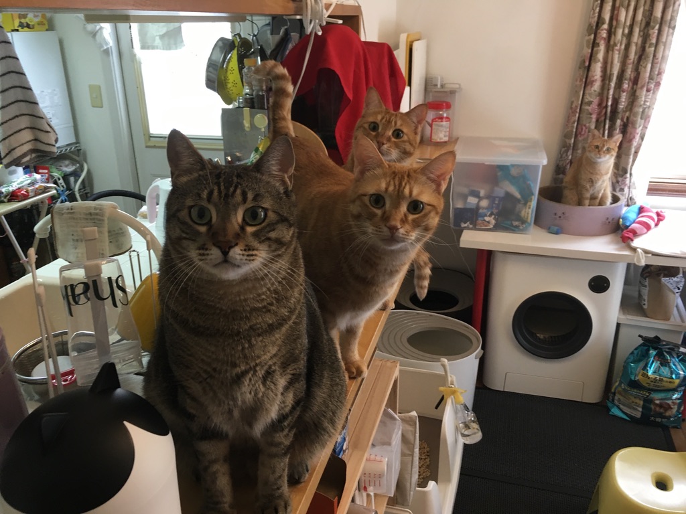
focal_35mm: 29
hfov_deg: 61.7
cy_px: 257
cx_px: 343
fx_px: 575
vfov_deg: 48.2
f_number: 2.2
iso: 80
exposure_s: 1/30
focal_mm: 4.15
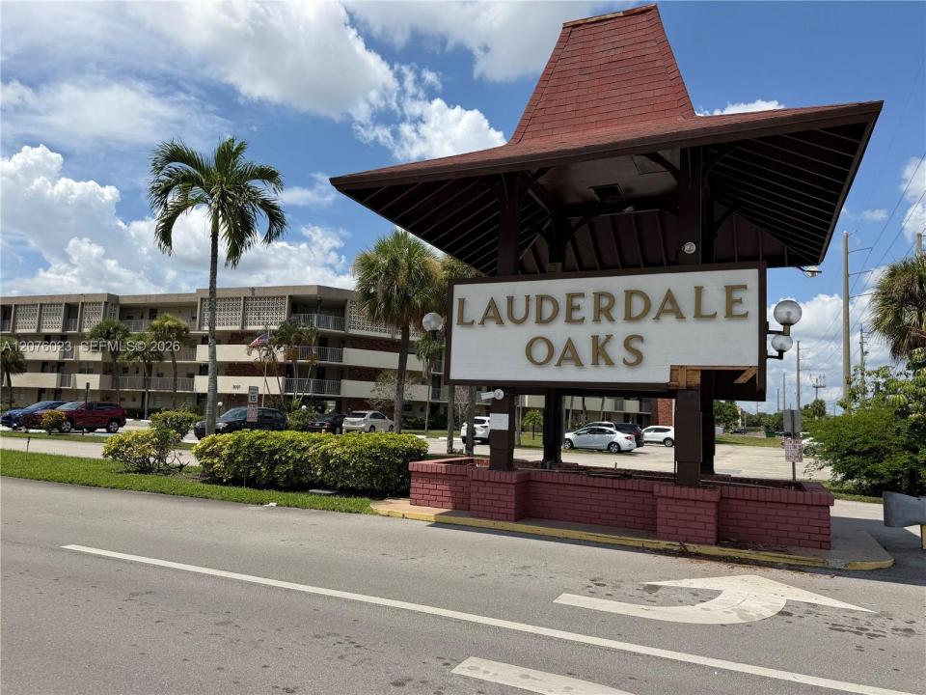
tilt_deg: +5.6
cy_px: 348
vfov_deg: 56.8
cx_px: 463
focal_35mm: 24
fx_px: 642
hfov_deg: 71.6
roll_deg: -2.3
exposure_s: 1/7353
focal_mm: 6.76
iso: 80
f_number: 1.78
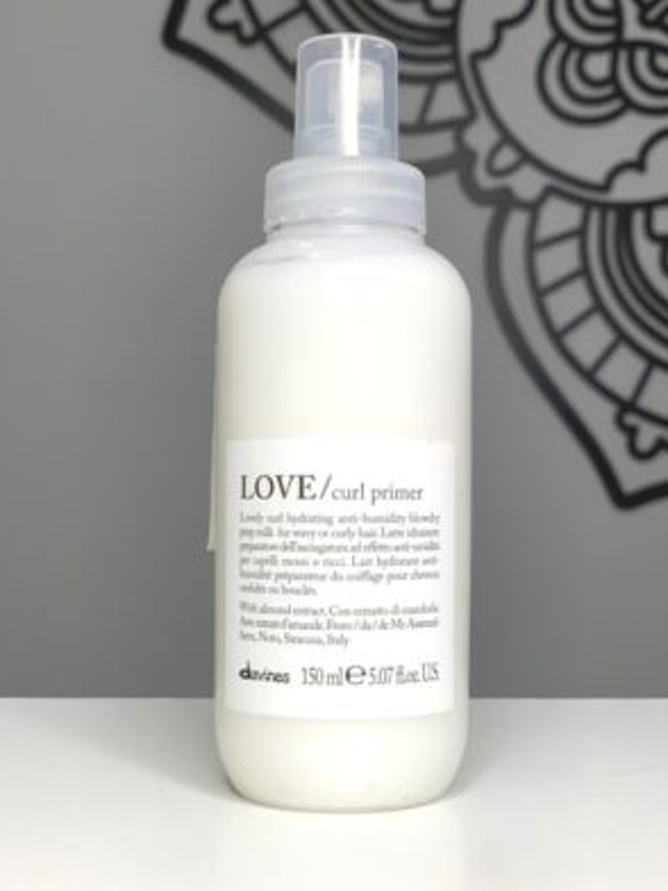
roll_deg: +0.1
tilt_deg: +2.3
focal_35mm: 53
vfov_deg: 36.2
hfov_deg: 27.5
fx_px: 1364
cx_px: 332
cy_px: 452
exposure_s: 1/98
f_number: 2.4
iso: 25
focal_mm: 6
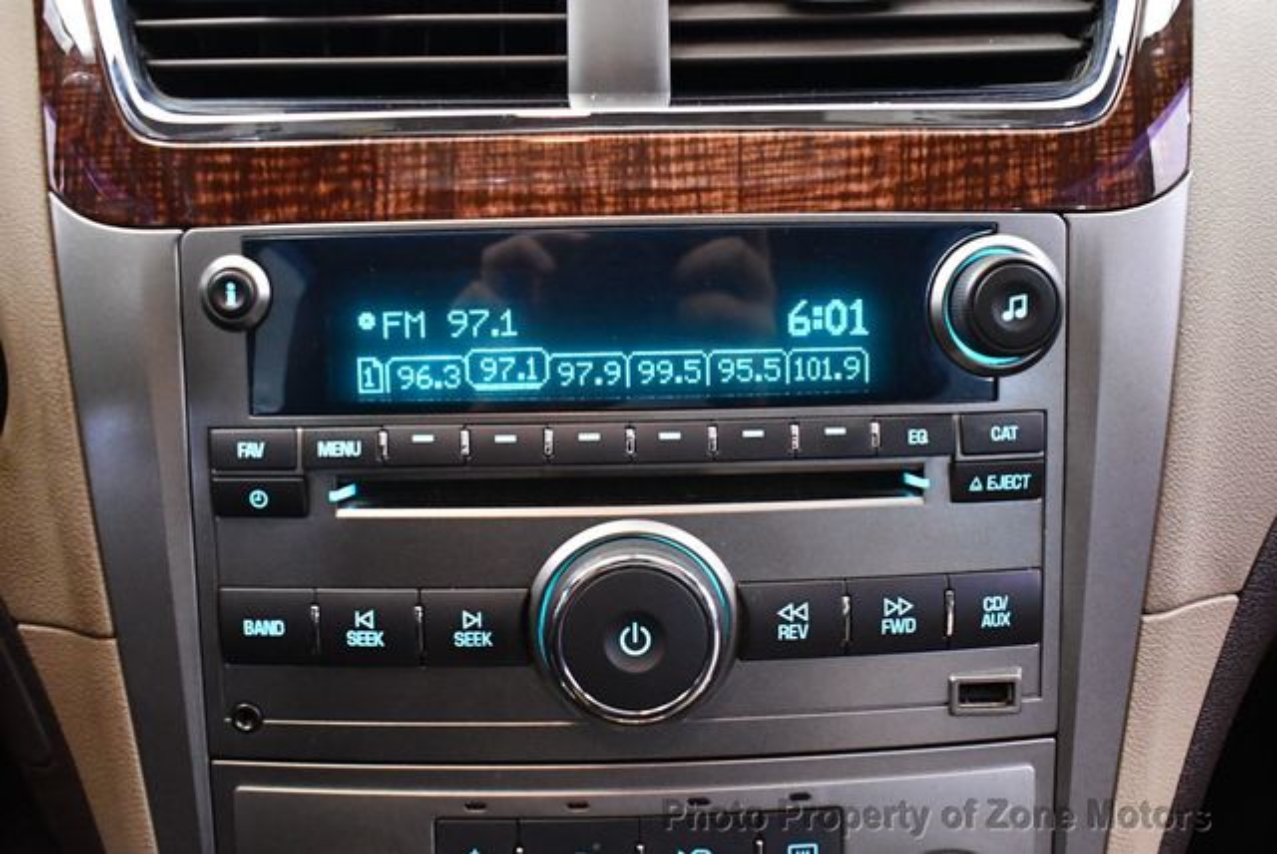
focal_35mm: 36
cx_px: 638
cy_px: 427
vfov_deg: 36.9
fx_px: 1278
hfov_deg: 53.1
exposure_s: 1/60
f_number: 3.5
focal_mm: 18
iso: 4500
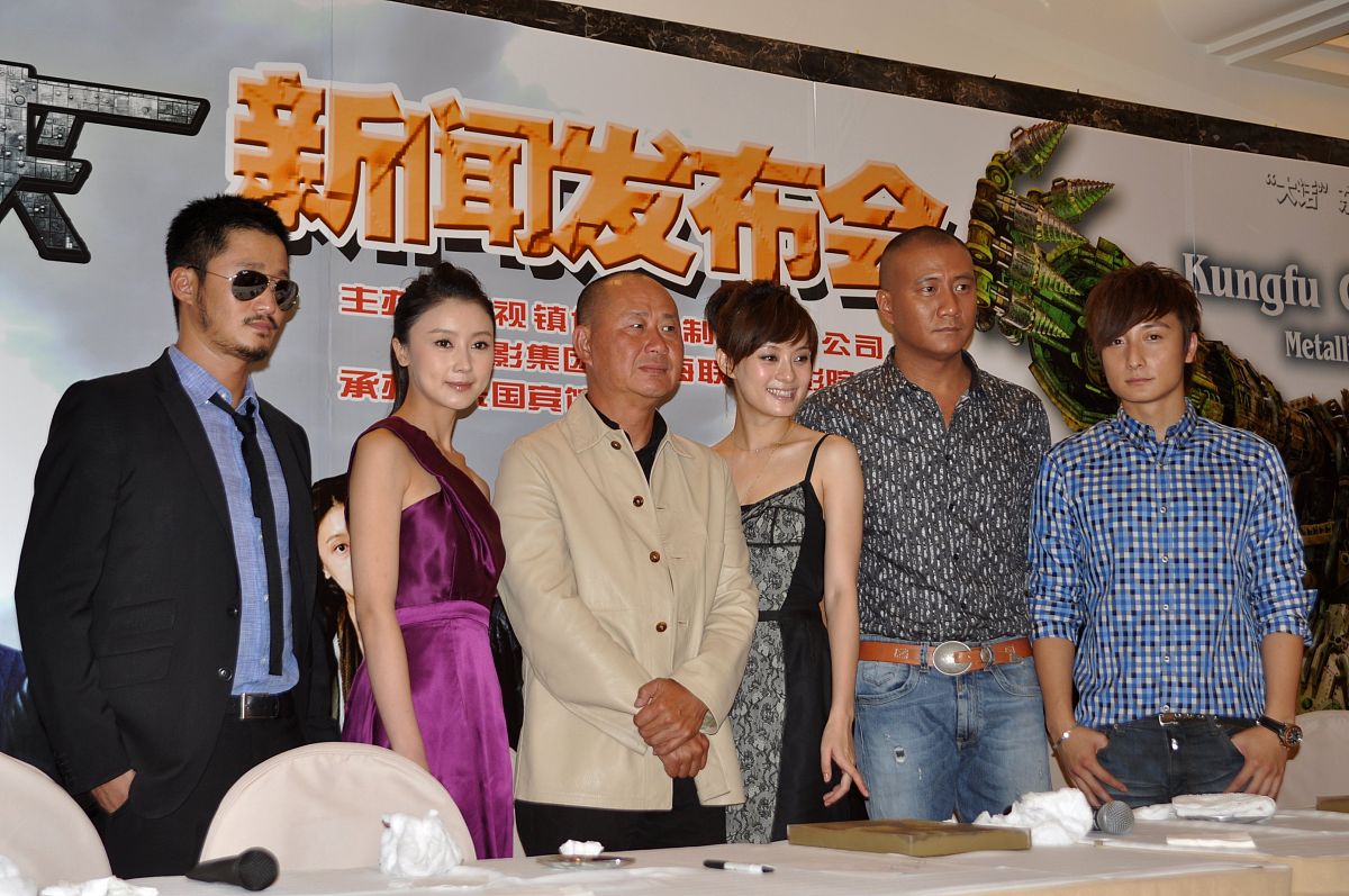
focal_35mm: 57
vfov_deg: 23.7
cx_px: 674
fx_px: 2133
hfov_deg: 35.1
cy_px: 448
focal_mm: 38
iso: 200
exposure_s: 1/60
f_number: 4
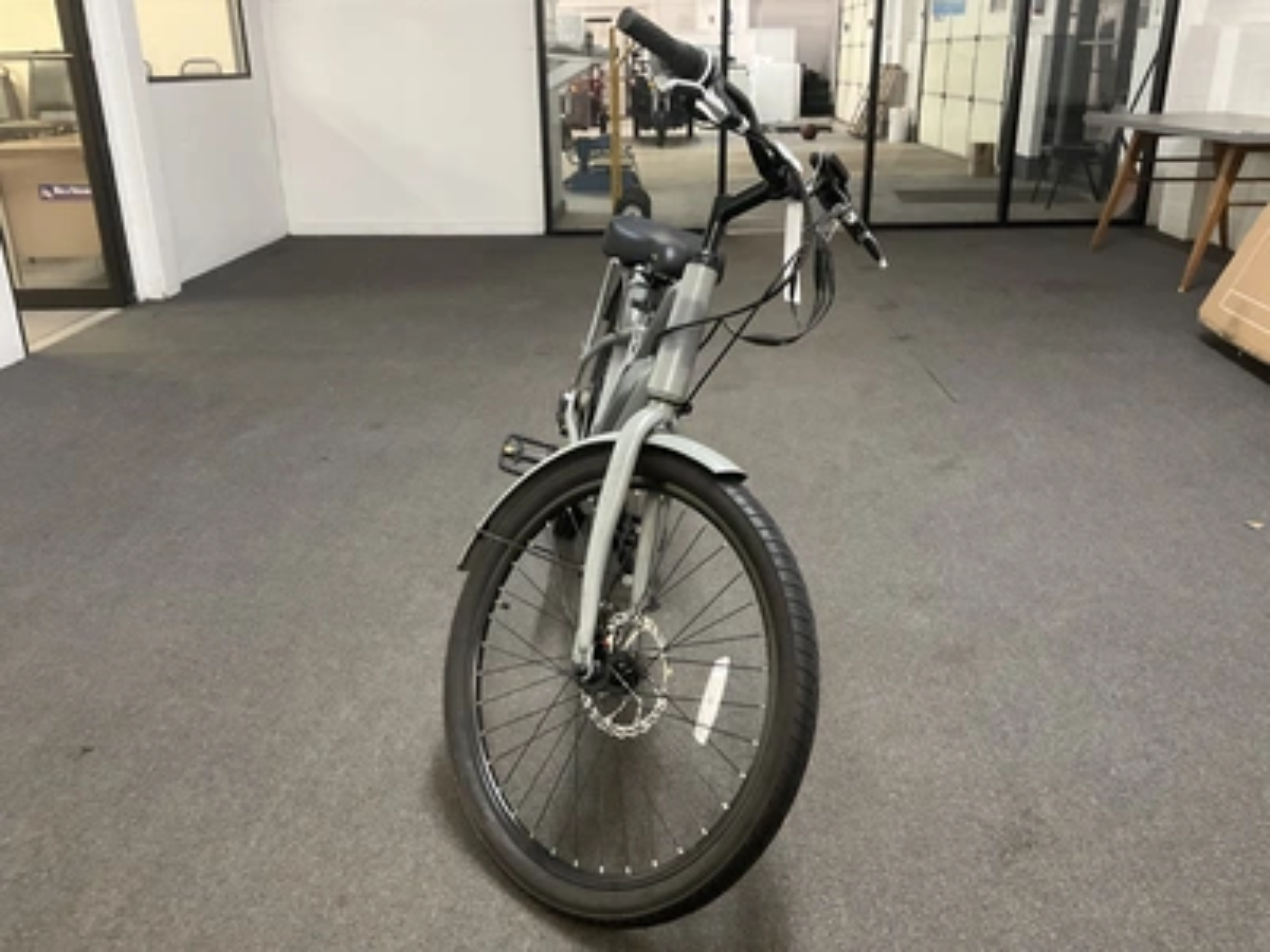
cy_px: 476
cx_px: 635
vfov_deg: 48.2
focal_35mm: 29
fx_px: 1064
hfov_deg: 61.7
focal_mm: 3
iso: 250
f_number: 1.8
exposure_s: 1/30
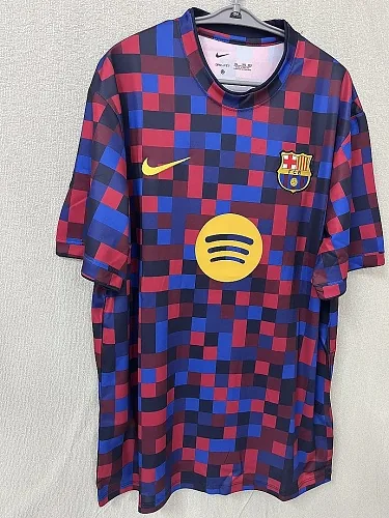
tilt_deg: -11.0
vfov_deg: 67.3
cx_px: 194
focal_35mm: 26
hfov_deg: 53.1
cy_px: 259
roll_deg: -0.8
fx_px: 390
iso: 320
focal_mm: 5.1
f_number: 1.6
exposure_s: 1/50
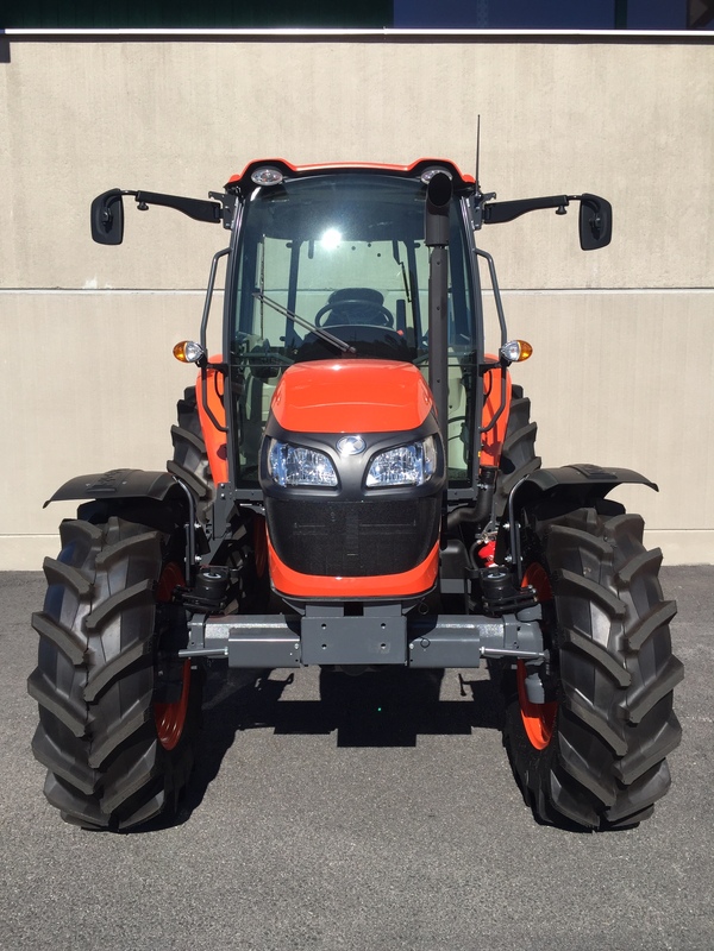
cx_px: 357
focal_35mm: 29
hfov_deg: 48.2
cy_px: 476
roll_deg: +0.6
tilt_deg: -6.6
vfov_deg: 61.7
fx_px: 798
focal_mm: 4.15
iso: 32
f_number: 2.2
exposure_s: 1/1721
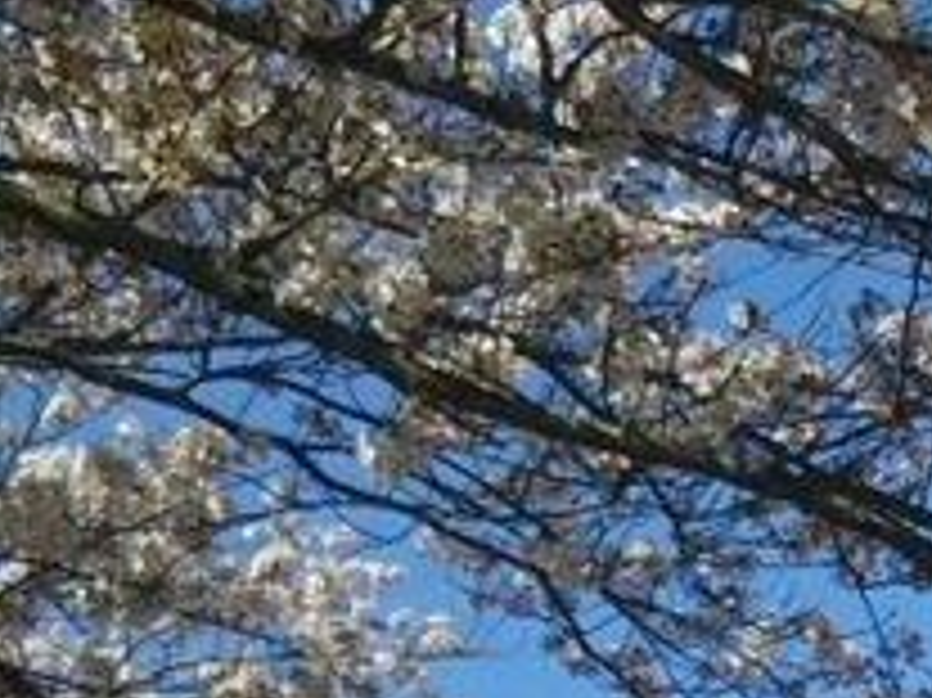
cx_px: 1760
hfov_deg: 10.6
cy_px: 1117
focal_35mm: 174
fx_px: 4682
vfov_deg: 8.3
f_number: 2.2
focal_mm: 4
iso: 25
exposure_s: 1/1144
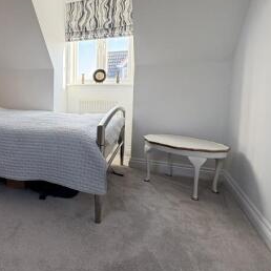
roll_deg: +0.3
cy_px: 103
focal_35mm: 28
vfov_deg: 56.7
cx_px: 17
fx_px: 248
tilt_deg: -3.9
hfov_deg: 49.6
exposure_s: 1/103
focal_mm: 2.22
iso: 80
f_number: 2.2
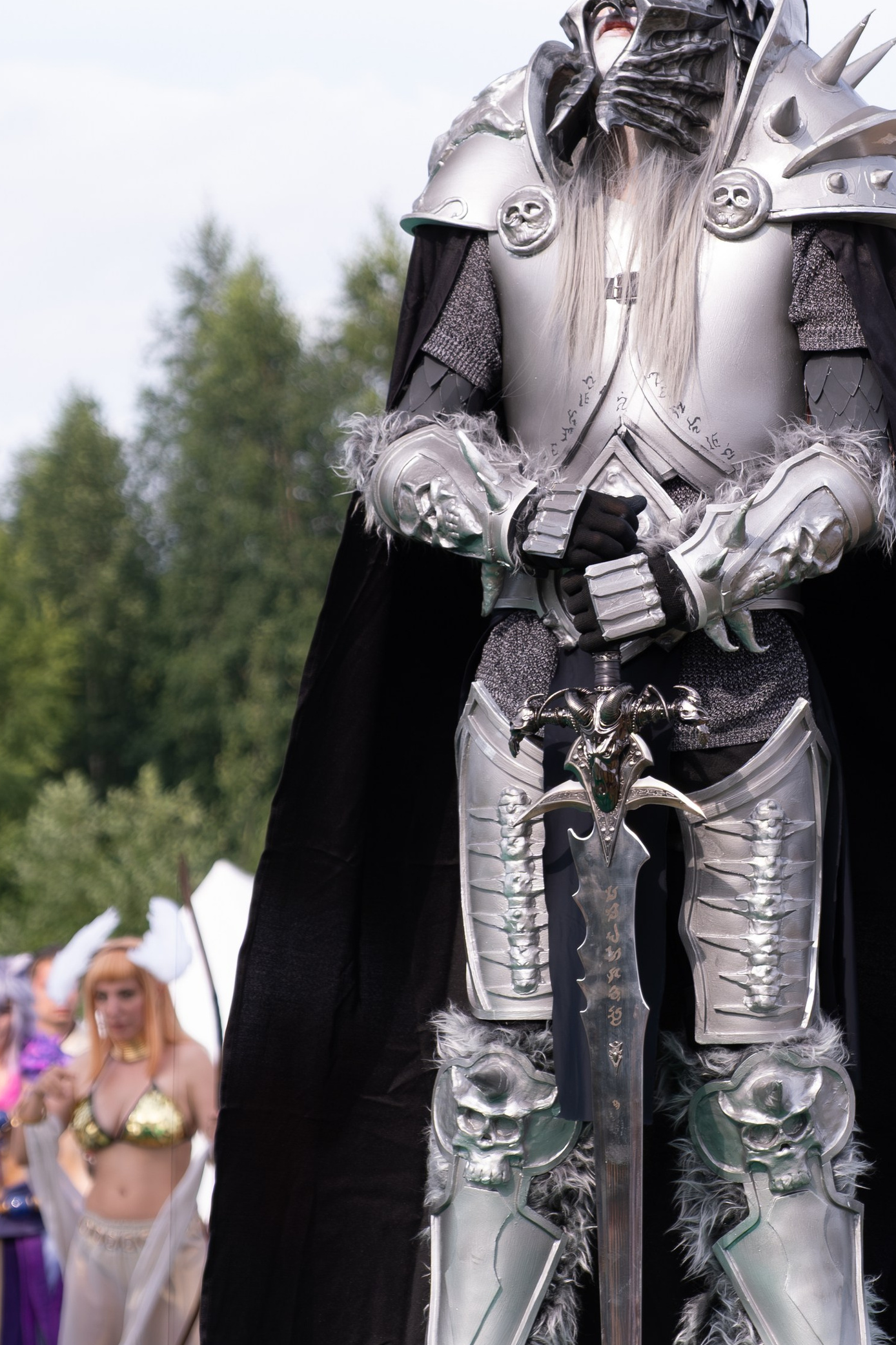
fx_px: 5301
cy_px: 470
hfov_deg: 9.7
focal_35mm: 142
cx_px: 598
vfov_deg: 14.4
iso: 200
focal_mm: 51.6
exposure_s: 1/1000
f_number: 3.6
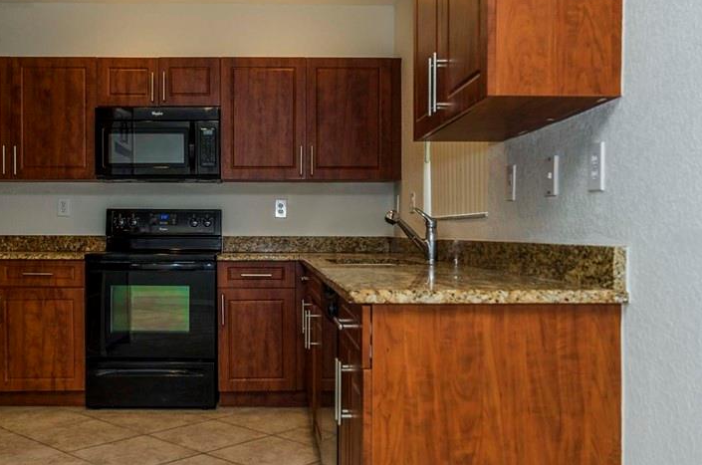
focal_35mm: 35
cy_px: 204
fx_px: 677
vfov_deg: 37.9
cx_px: 281
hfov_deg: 54.4
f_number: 5
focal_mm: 15
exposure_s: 1/20
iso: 100
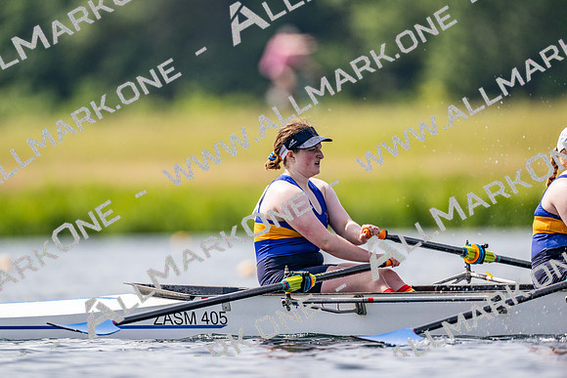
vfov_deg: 2.3
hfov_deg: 3.4
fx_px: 9452
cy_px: 189
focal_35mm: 600
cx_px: 284
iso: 220
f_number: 4
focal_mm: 600
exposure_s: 1/2500
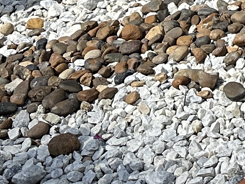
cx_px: 545
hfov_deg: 11.5
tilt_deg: -11.5
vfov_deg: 8.9
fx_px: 1047
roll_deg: +3.7
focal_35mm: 148
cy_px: -273
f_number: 1.78
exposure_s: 1/5000
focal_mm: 6.86
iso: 80
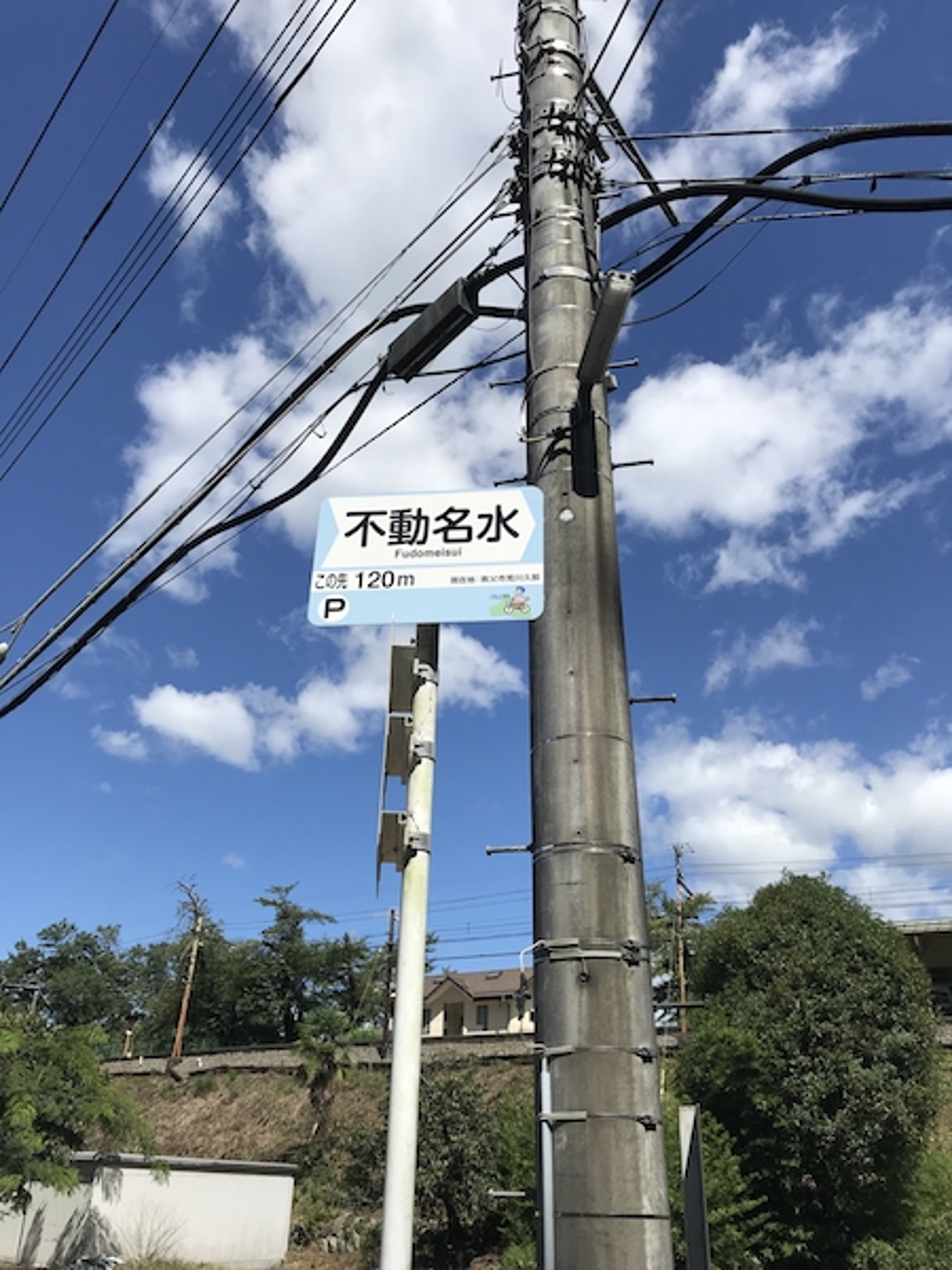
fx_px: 1027
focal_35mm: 28
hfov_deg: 49.7
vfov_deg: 63.4
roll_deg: -3.0
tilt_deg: +28.1
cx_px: 476
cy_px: 635
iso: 20
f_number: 1.8
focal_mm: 3.99
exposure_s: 1/3690
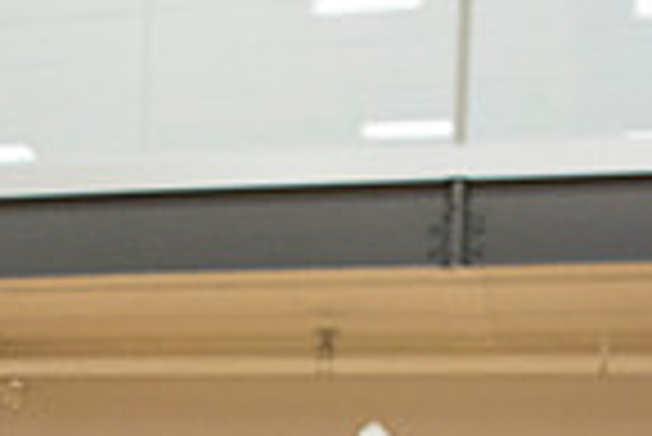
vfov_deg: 12.9
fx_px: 1740
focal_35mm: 96
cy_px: 784
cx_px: -45
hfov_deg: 20.3
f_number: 3.2
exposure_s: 1/320
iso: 2000
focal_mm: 24
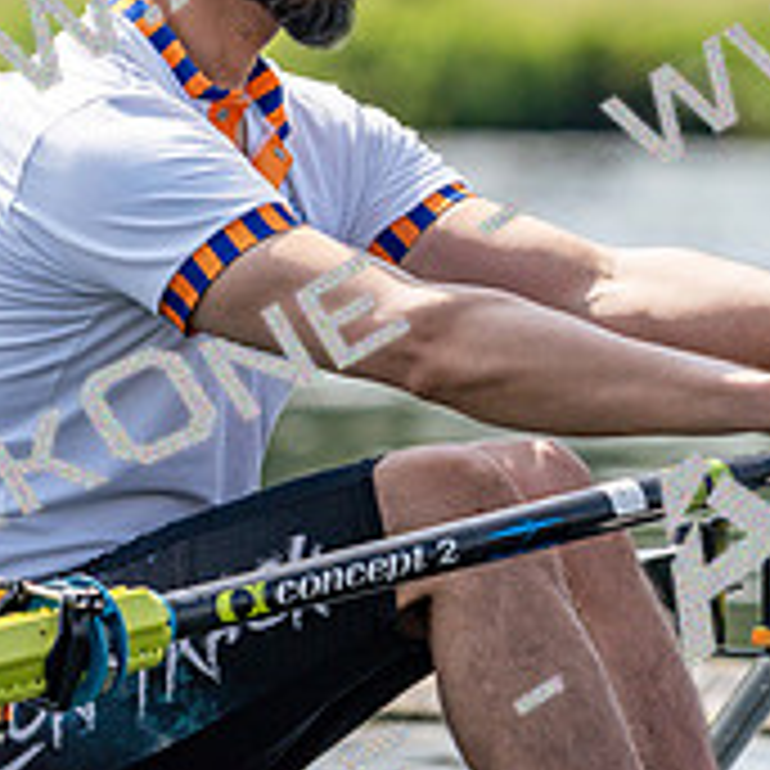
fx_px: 26123
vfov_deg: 1.7
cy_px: 241
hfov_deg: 1.7
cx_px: 275
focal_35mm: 1038
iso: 320
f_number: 6.3
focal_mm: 359
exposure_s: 1/1600
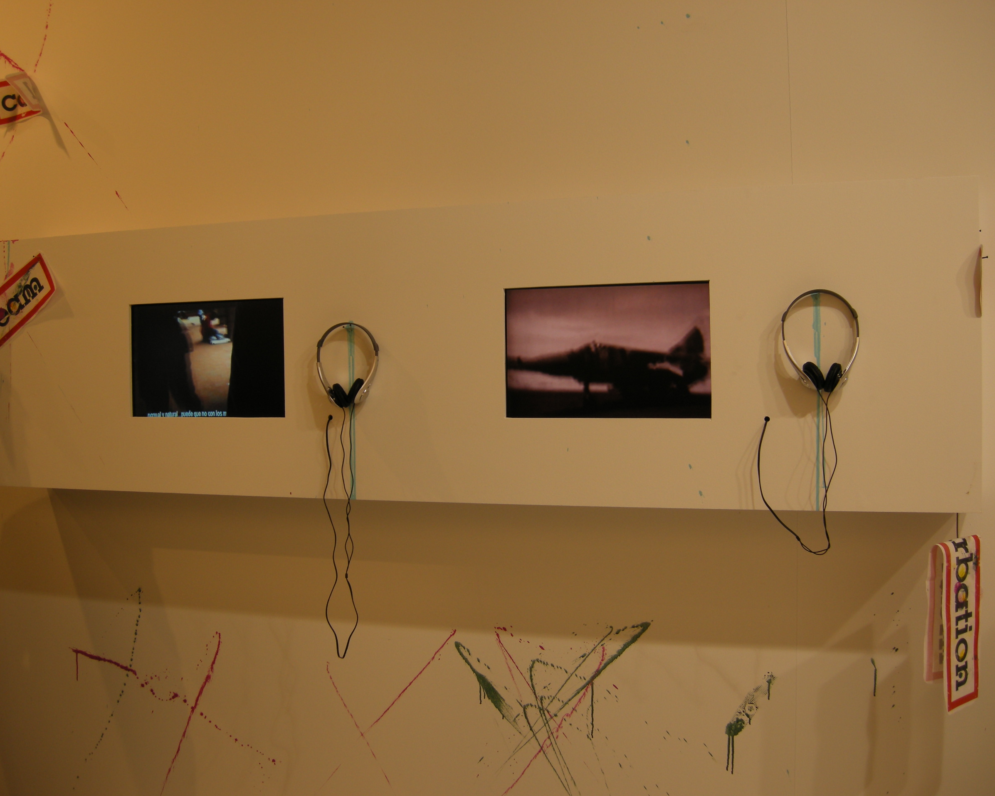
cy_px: 399
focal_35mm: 37
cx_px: 523
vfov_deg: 40.1
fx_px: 1090
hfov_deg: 49.1
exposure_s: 1/41.3
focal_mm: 7.5
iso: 64
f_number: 4.3
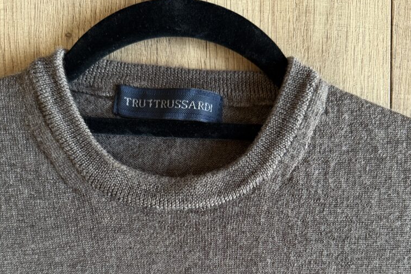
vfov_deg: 37.0
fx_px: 388
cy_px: 232
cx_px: 208
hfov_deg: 55.8
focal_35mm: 34
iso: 200
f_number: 1.78
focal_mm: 6.76
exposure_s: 1/96
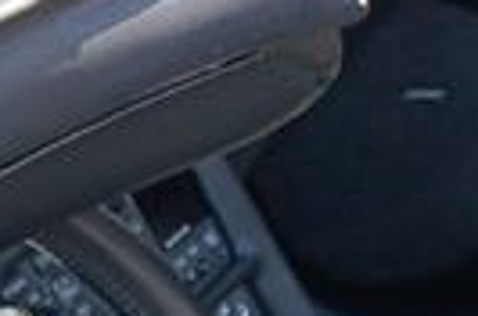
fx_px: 2305
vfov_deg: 7.2
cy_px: 864
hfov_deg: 10.7
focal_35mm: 174
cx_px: 1003
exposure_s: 1/100
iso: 20
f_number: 1.8
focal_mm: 3.98
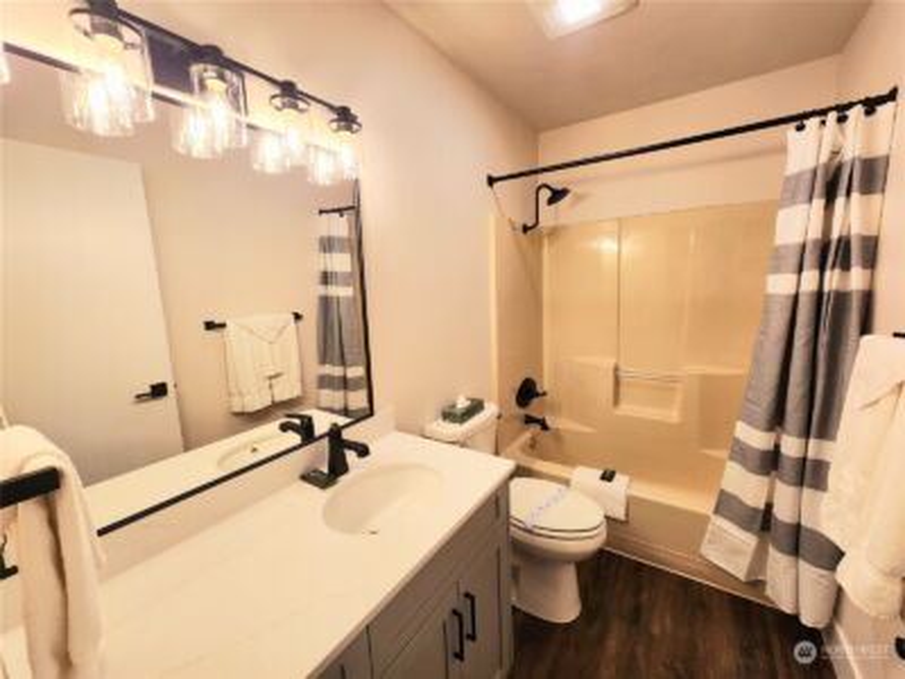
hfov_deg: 106.2
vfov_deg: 89.9
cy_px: 340
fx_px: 340
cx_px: 452
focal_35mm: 13
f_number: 2.2
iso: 80
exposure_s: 1/120
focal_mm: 2.2
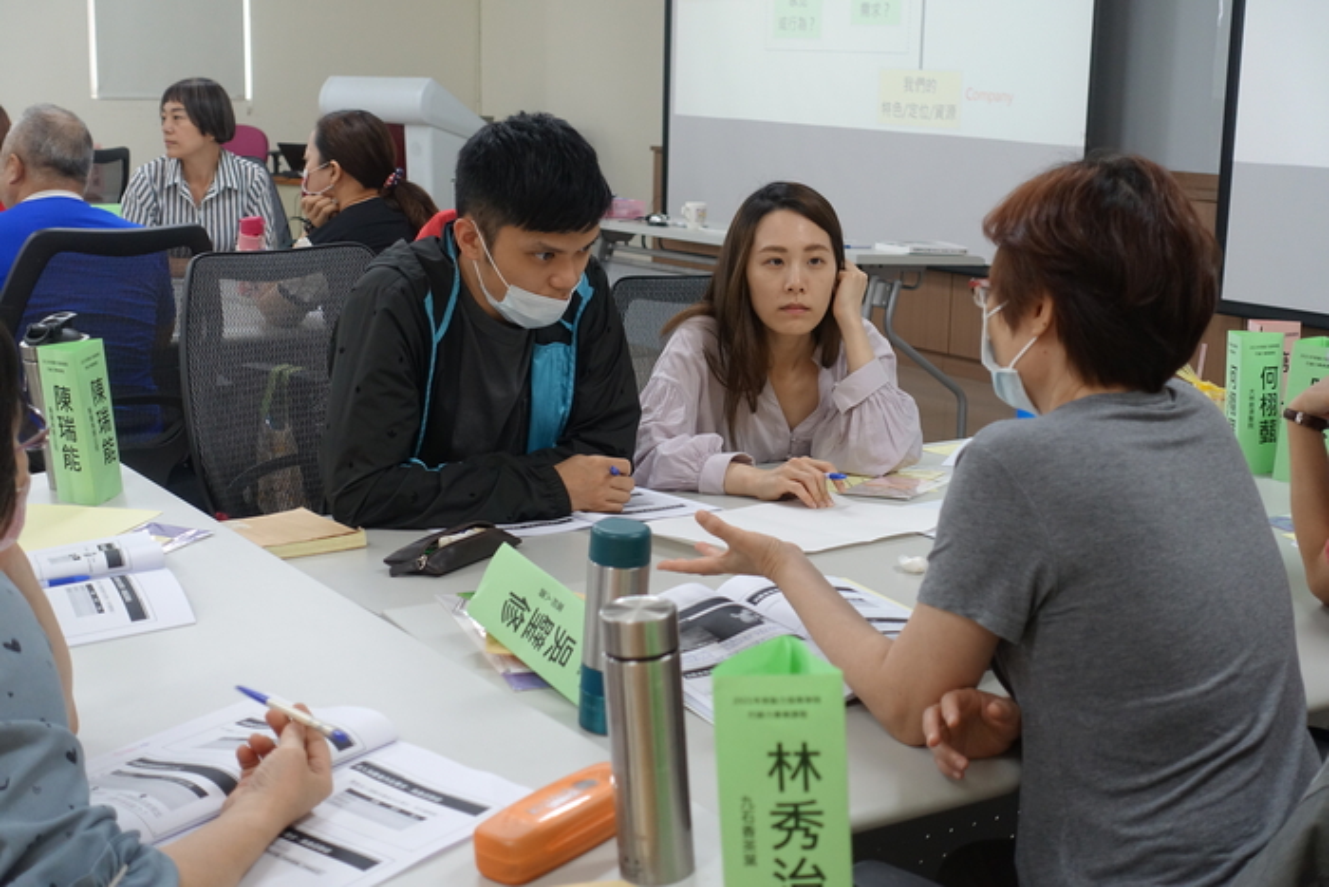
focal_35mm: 51
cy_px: 444
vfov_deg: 26.5
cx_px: 664
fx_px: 1883
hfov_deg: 38.9
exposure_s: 1/60
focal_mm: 18.7
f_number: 2.8
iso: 500
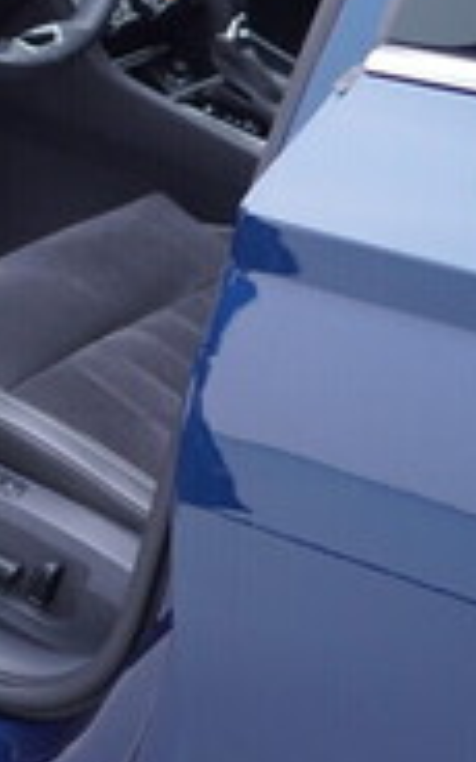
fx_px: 2283
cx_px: -261
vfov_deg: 18.7
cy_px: 130
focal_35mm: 110
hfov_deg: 11.4
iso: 160
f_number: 2.8
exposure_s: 1/40
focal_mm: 24
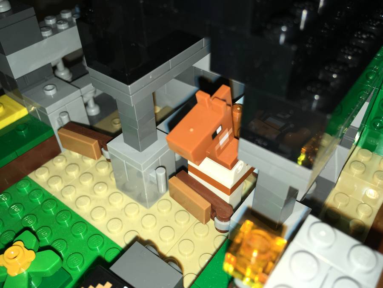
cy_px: 144
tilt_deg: -42.0
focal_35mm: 29
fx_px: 321
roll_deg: +1.0
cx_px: 192
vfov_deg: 48.2
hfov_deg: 61.7
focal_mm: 4.15
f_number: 2.2
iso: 25
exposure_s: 1/231
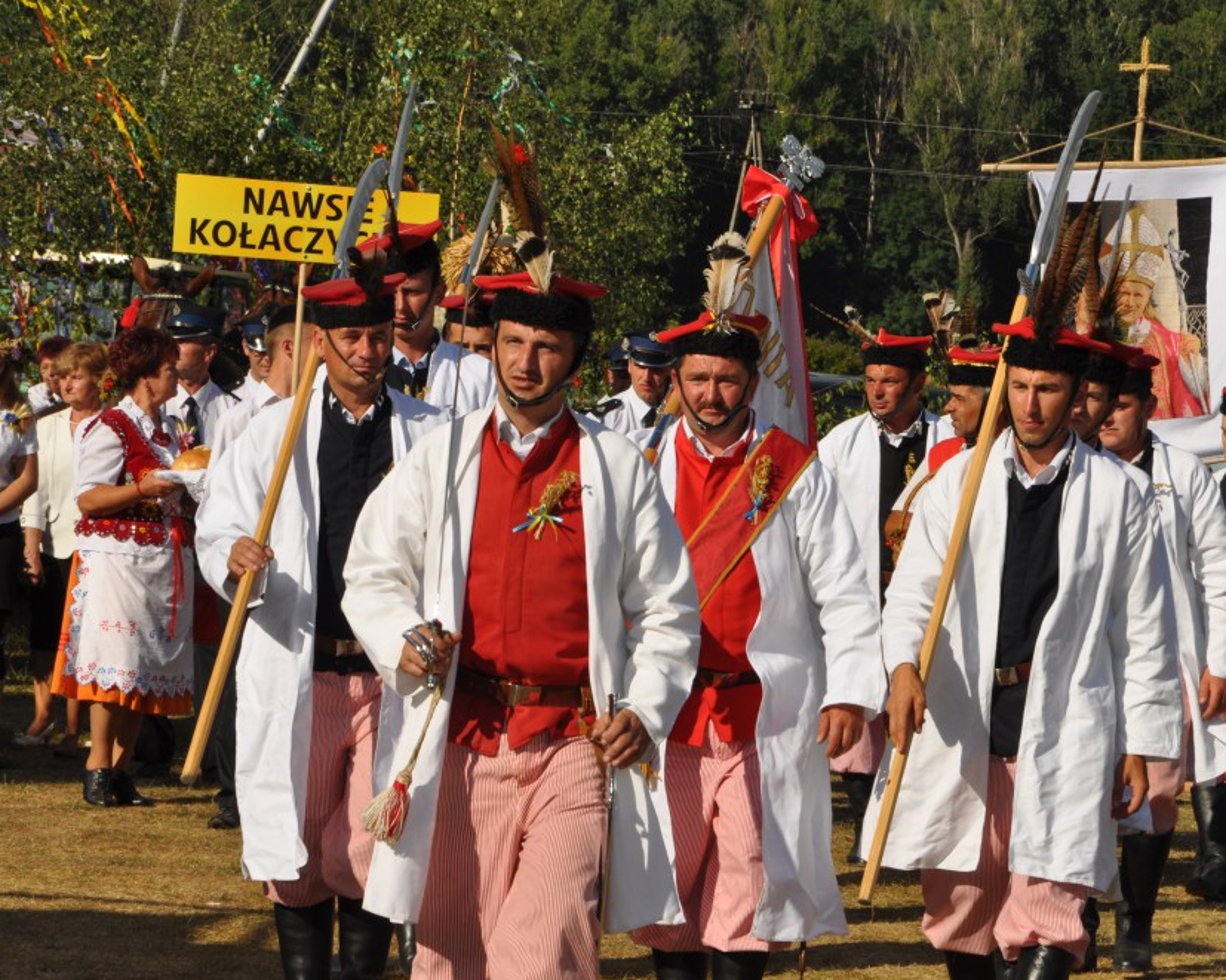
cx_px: 645
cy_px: 491
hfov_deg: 10.8
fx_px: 6477
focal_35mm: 179
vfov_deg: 8.7
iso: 200
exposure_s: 1/200
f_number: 22
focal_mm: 105
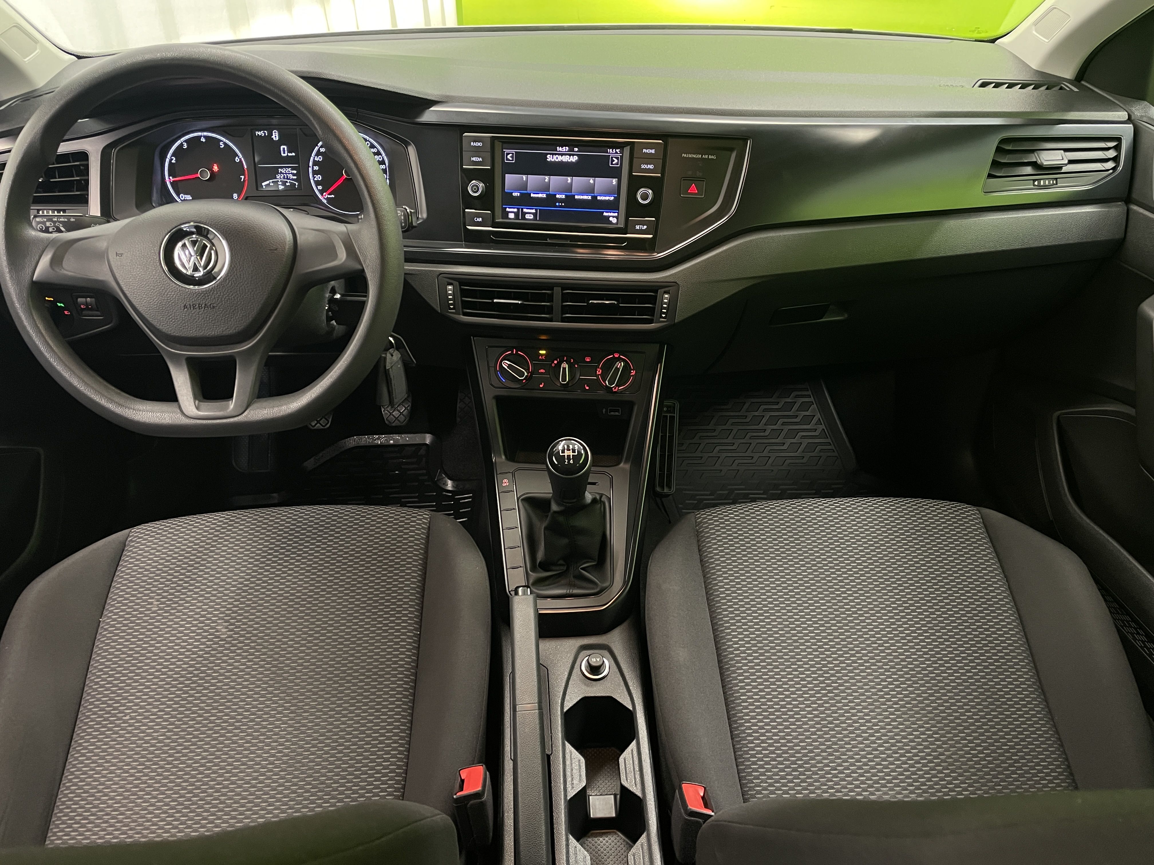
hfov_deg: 67.3
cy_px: 432
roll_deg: -0.1
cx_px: 577
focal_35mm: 26
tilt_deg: -34.0
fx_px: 867
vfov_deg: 53.1
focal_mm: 4.2
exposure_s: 1/33
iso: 400
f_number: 1.6
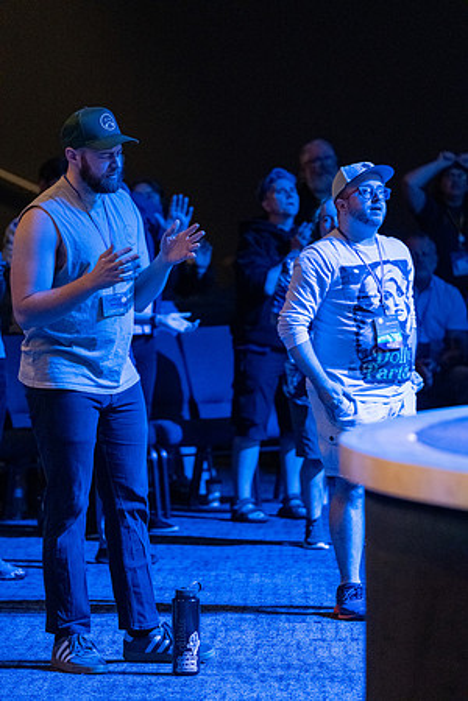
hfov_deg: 6.5
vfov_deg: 9.8
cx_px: 234
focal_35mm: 210
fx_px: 4095
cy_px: 350
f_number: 2.8
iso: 6400
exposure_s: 1/80
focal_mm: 140
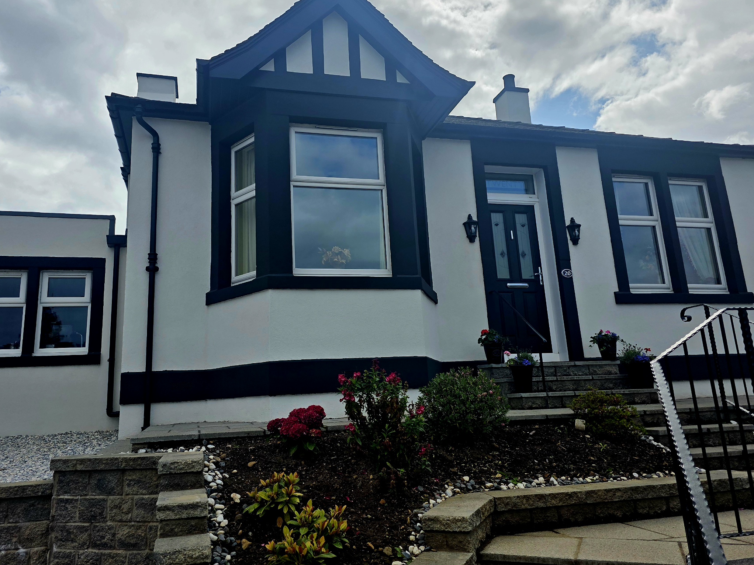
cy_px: 258
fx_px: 588
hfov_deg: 65.2
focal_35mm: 27
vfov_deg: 51.3
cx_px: 346
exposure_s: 1/10000
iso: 40
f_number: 1.7
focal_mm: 6.3
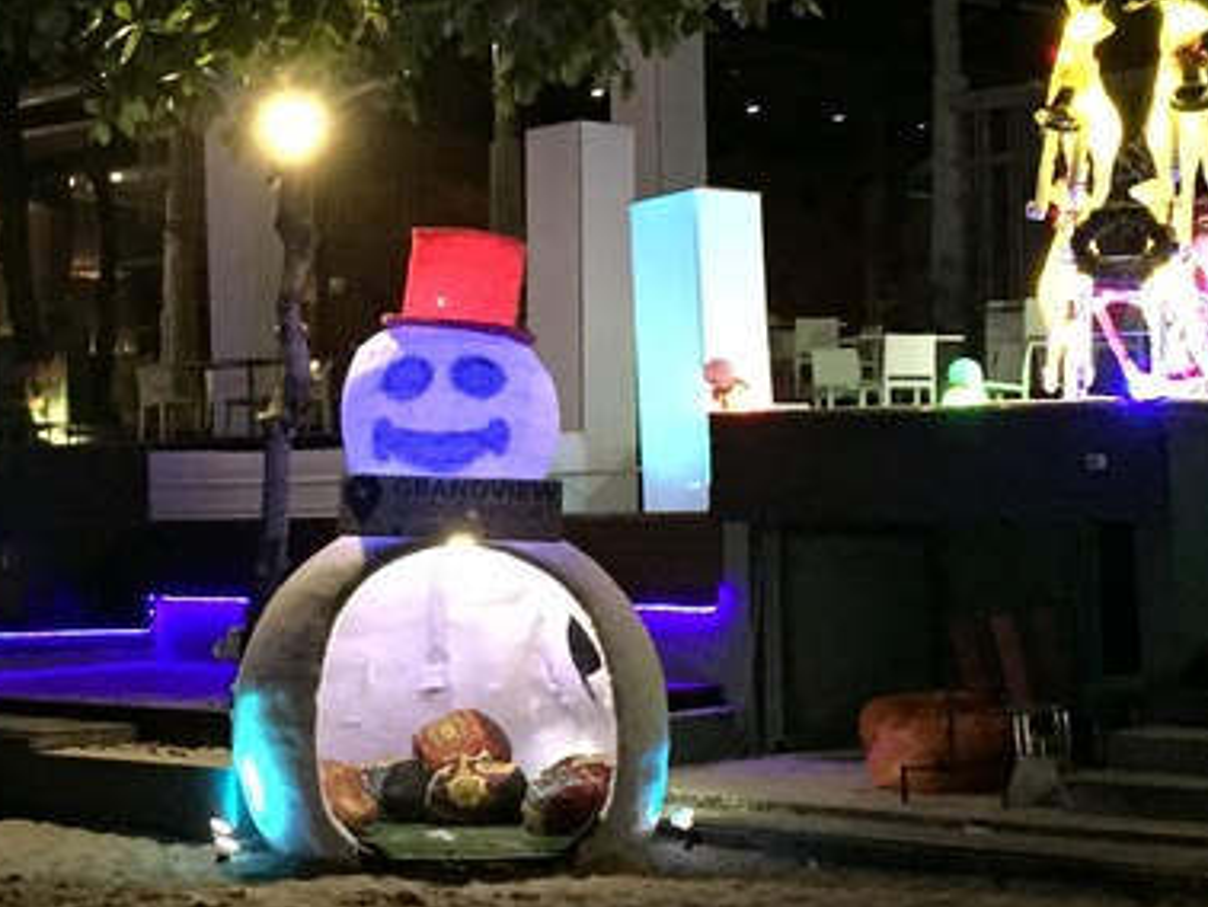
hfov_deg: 20.8
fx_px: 3213
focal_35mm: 92
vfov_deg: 16.0
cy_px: 281
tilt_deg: +4.2
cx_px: 105
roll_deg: -0.3
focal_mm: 4.15
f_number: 2.2
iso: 500
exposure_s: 1/15
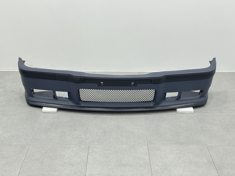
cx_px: 118
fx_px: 326
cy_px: 88
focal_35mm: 48
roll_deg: +0.2
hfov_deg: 39.7
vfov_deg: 30.3
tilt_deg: -27.2
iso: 50
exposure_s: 1/100
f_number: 1.78
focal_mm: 6.76
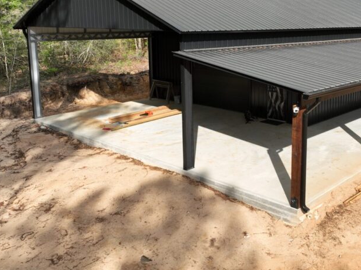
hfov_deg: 45.9
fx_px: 417
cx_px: 247
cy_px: 91
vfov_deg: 35.6
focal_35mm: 40
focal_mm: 12.29
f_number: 2.8
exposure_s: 1/1600
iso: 100
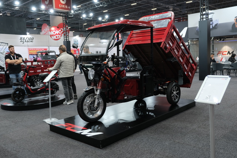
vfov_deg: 41.1
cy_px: 79
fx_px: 211
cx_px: 118
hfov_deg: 58.7
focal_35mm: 32
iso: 400
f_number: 3.2
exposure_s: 1/100
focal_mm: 21.4
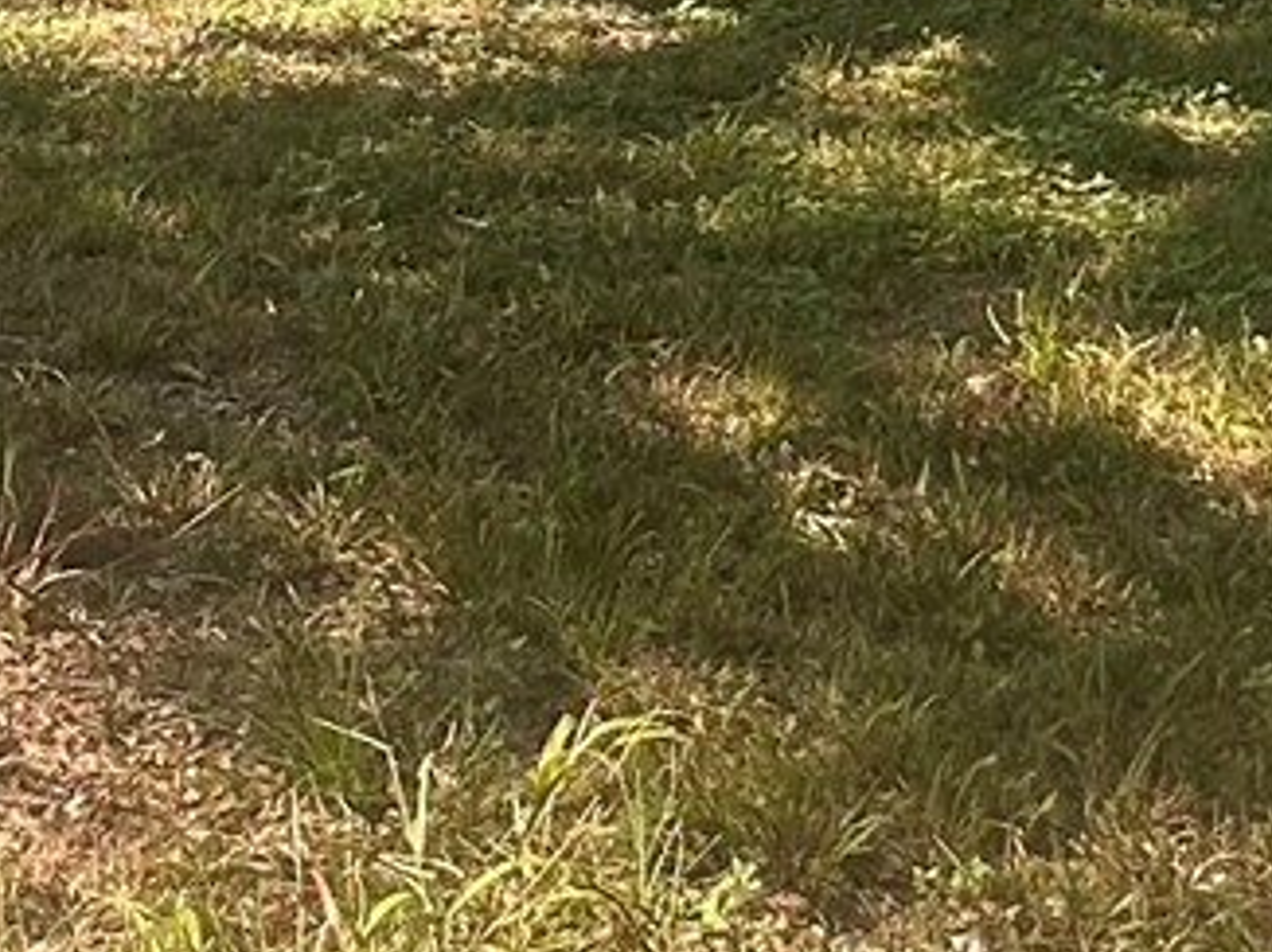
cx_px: 172
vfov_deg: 15.2
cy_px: -562
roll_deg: -0.1
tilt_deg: -1.3
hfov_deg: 21.8
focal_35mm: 88
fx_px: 3231
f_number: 2.2
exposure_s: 1/317
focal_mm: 2.22
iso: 40
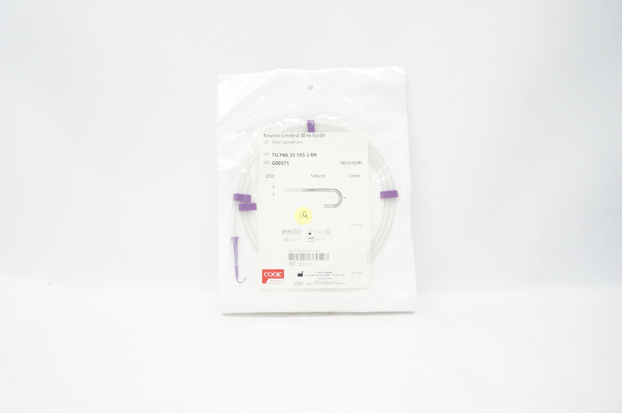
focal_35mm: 27
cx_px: 311
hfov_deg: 67.4
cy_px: 206
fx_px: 466
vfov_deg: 47.8
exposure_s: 1/80
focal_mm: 18
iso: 400
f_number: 4
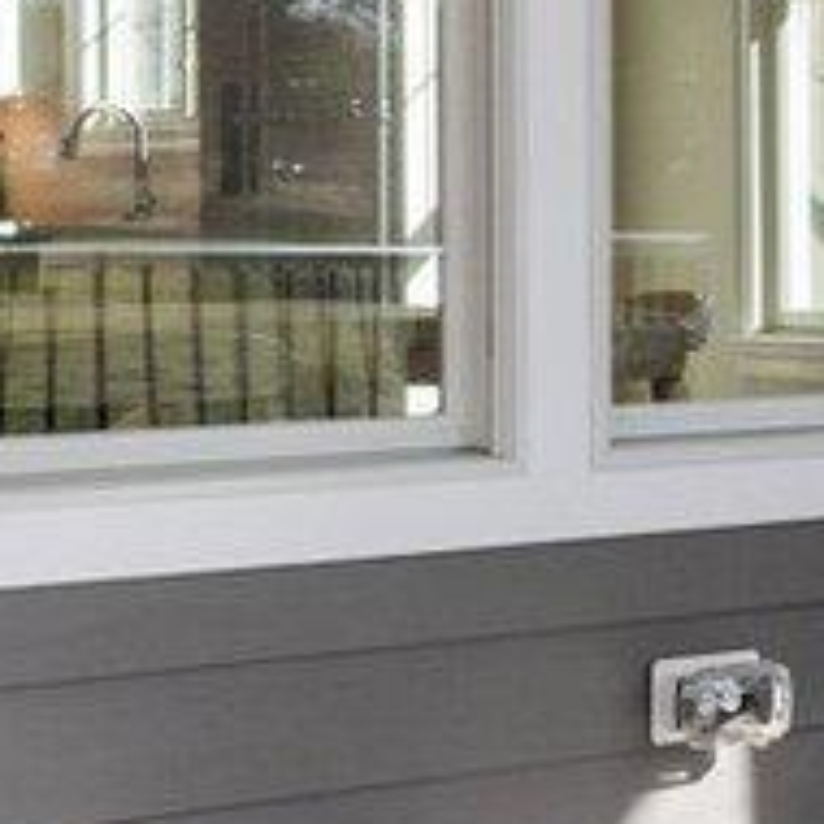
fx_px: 3366
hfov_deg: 12.4
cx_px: 1622
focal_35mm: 125
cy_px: 236
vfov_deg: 13.9
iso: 640
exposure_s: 1/320
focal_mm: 14
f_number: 8
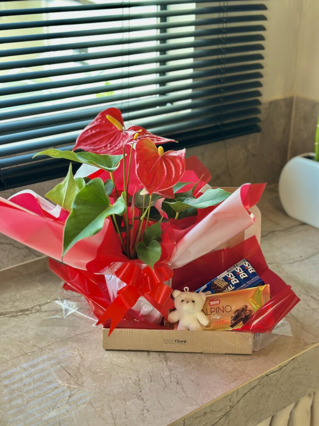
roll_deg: -1.0
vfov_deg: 39.7
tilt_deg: -25.0
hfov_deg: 30.3
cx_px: 160
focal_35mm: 48
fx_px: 590
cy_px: 213
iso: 80
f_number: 1.78
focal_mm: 6.86
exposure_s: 1/267
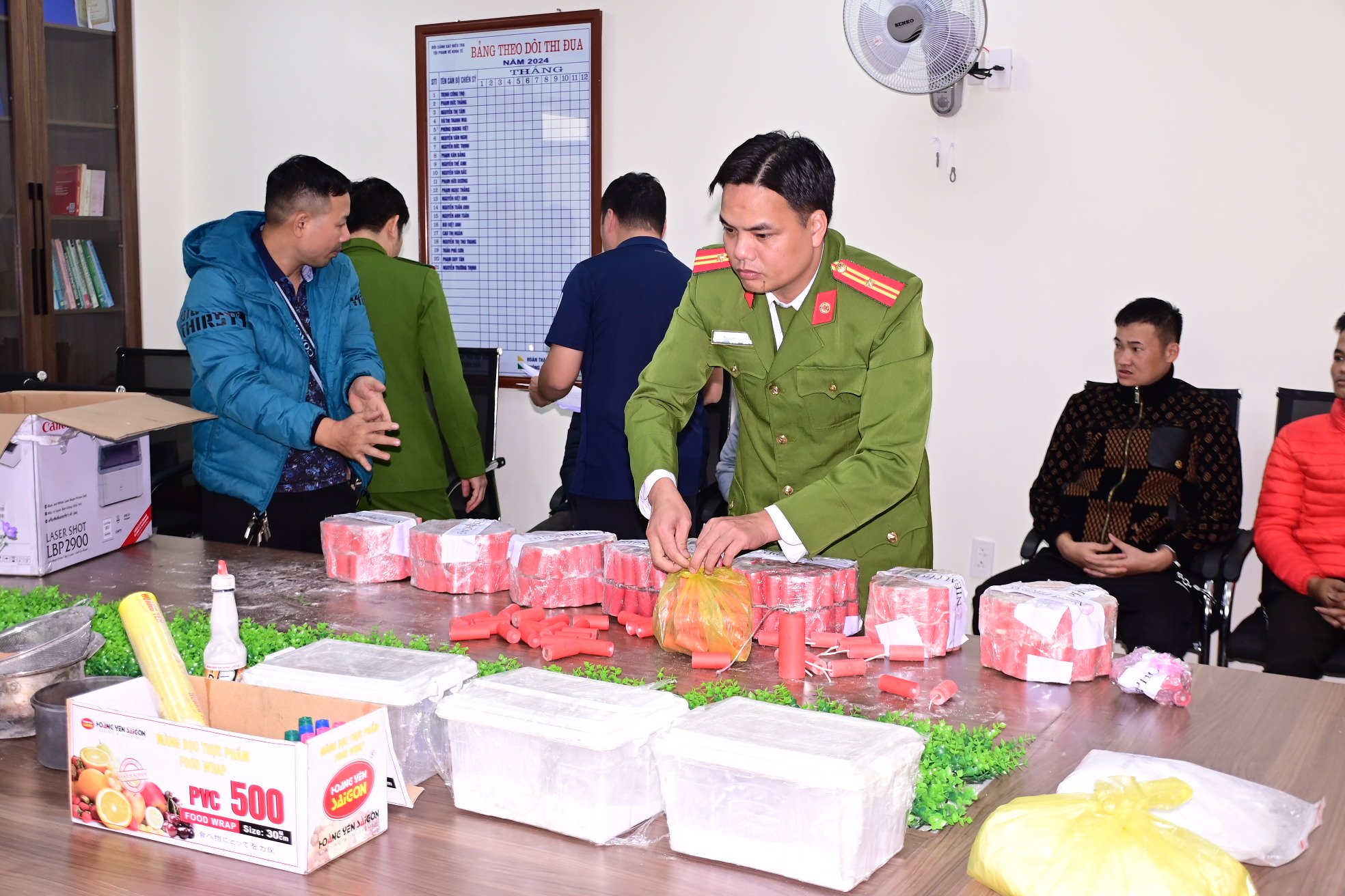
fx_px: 1494
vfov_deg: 33.4
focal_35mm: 40
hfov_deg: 48.5
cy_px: 448
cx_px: 672
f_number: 4
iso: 500
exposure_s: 1/200
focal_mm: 27
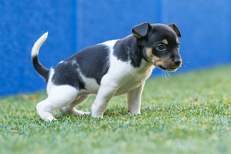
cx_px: 132
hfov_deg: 9.4
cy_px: 48
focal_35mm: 218
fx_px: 1399
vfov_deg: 6.3
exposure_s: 1/640
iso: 800
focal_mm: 135
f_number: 2.8
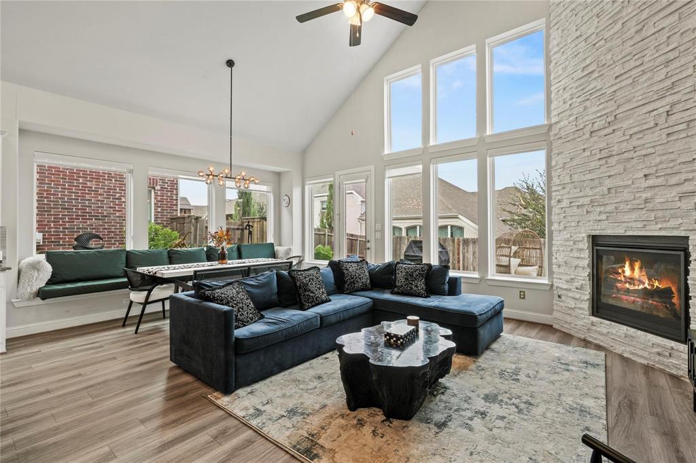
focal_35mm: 16
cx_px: 348
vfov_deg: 72.0
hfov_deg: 95.0
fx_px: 319
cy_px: 232
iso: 125
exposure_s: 1/4
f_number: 8
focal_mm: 11
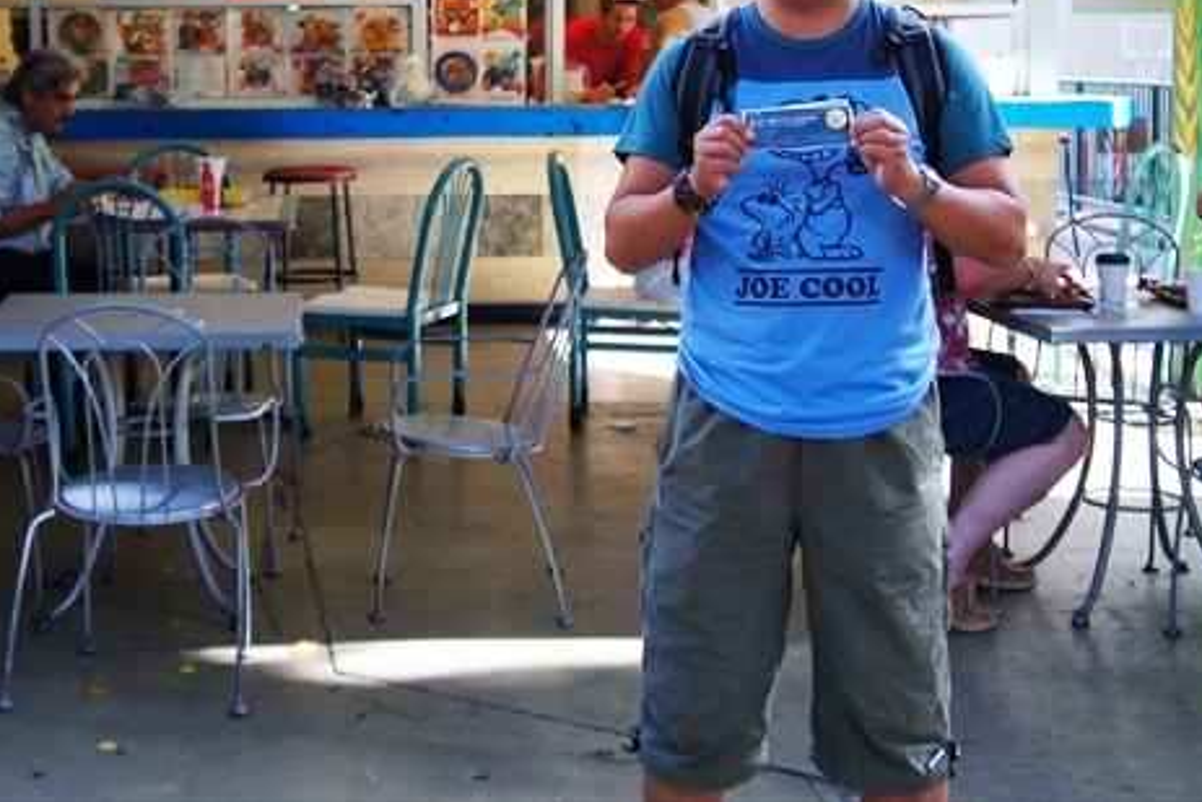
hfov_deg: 28.8
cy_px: 115
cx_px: 491
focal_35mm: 70
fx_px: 2333
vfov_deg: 19.2
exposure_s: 1/160
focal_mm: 27
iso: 250
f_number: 4
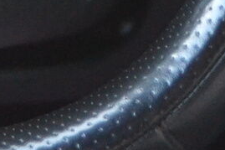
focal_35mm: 407
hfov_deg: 5.0
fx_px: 2542
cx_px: -217
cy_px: -311
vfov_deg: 3.3
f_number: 4.8
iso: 1800
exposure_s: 1/60
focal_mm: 38
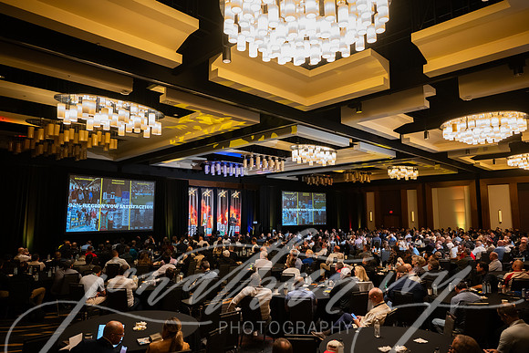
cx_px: 264
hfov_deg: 73.1
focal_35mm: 24
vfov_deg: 52.6
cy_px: 176
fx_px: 357
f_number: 2.8
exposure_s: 1/200
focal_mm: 24
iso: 2500
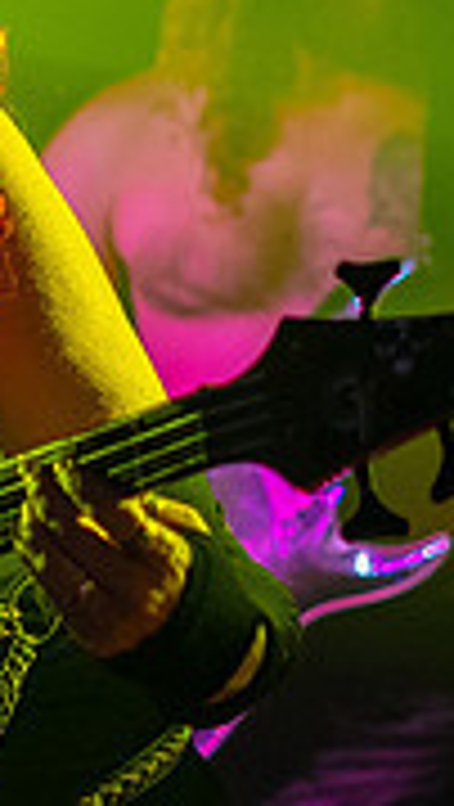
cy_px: 589
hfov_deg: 4.6
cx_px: -841
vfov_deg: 8.5
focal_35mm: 252
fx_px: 5380
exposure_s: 1/160
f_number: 1.8
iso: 1600
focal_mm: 50
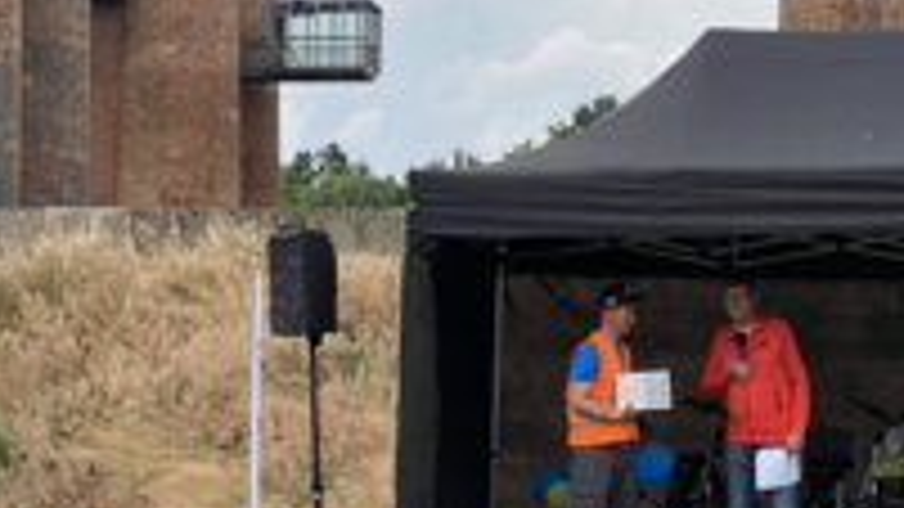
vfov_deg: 10.7
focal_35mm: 113
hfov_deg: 18.9
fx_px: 2708
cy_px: 310
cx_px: 585
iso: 20
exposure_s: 1/1916
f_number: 2
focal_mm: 6
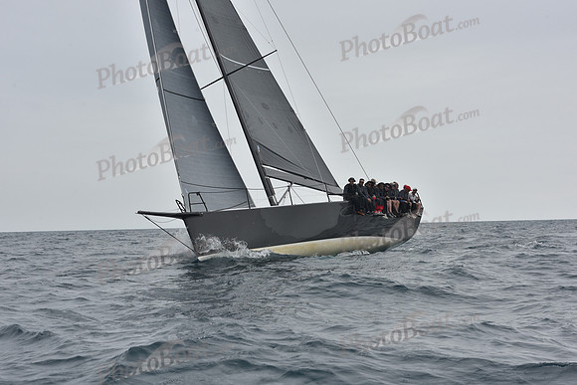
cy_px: 192
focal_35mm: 78
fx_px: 1250
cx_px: 288
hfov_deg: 26.0
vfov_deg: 17.5
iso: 250
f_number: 10
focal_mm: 78
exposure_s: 1/800
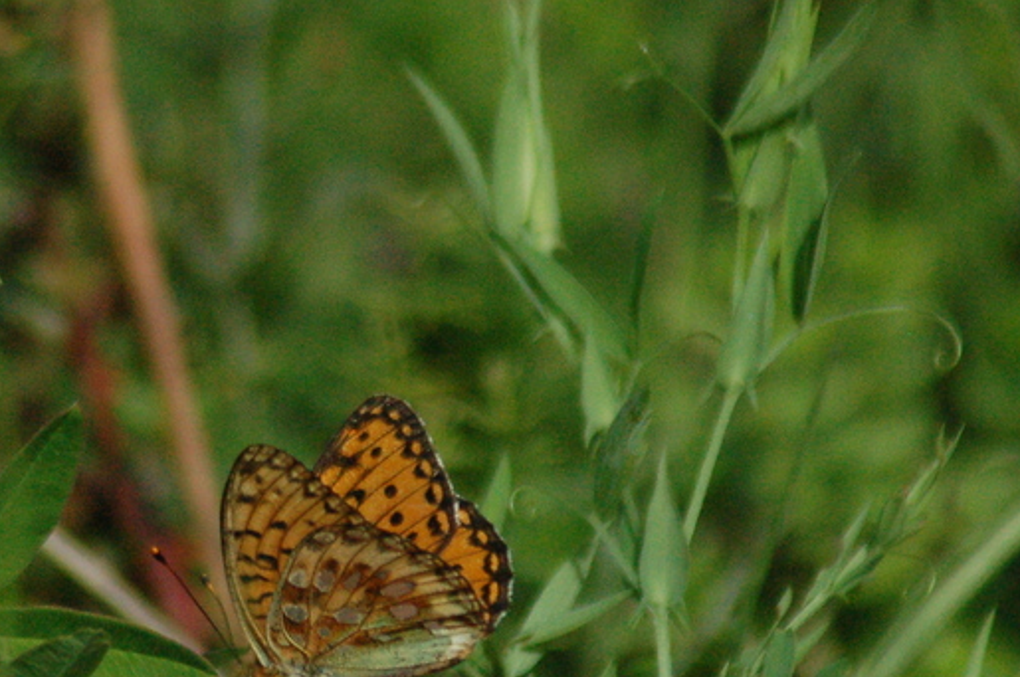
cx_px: 339
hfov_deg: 2.5
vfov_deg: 1.6
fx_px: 23798
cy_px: 582
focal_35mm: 841
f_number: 8
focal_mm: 300
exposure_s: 1/4000
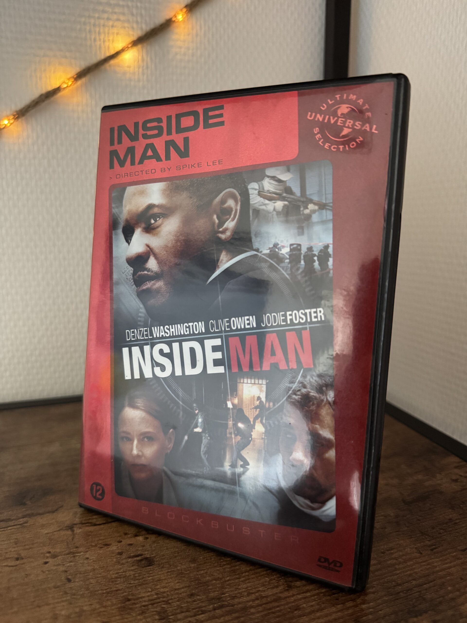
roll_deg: -0.7
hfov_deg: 56.8
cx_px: 234
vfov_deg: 71.6
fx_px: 432
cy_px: 312
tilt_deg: -9.3
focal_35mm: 24
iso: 800
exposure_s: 1/46
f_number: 1.78
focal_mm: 6.76
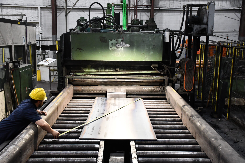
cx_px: 122
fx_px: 272
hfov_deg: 48.5
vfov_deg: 33.4
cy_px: 82
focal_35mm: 40
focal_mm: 27
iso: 3200
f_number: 4
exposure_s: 1/125
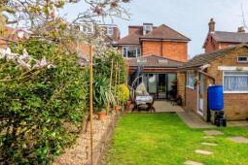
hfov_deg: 62.9
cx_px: 175
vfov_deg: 46.4
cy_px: 83
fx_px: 193
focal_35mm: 28
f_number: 7.1
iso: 400
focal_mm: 10
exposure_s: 1/1250
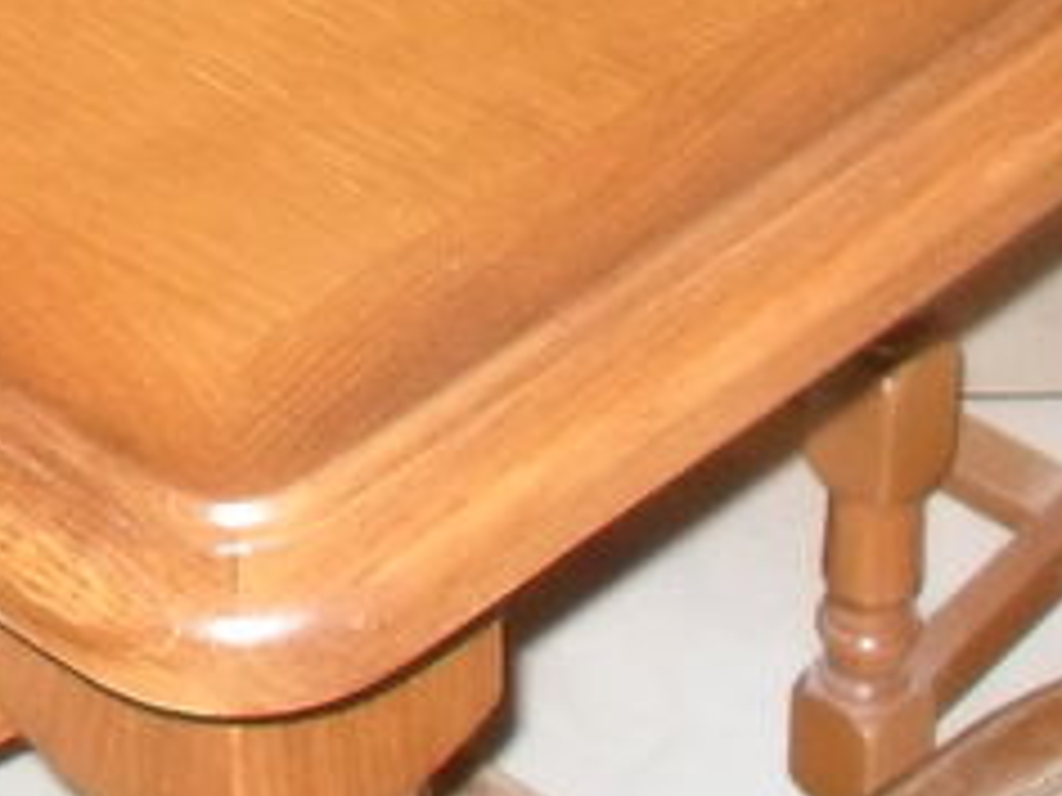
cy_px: -562
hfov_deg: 13.1
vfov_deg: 9.6
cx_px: -90
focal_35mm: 148
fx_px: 4541
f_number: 2.8
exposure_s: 1/45
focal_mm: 6.2
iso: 400
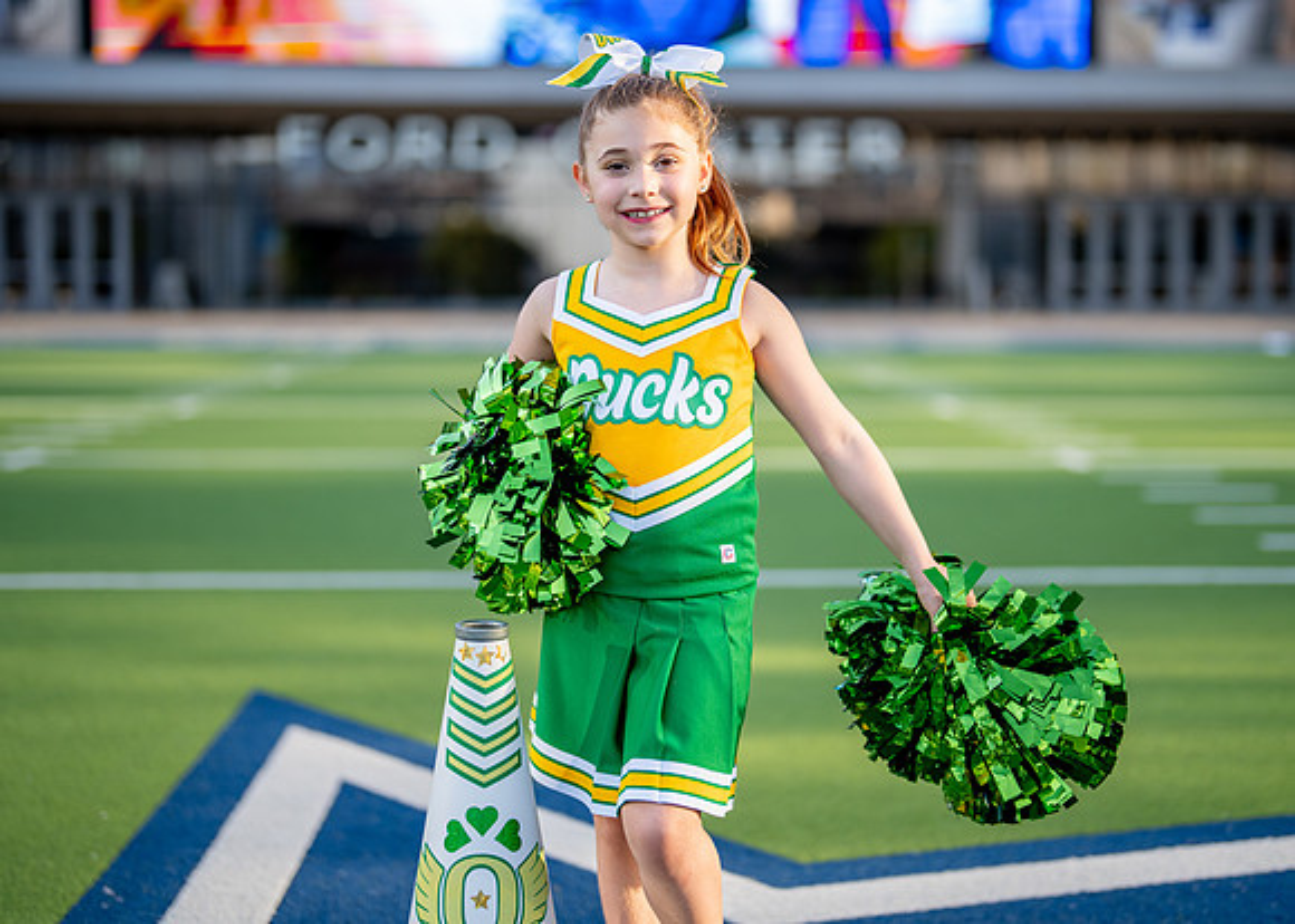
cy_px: 415
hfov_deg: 32.6
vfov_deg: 23.6
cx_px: 694
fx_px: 2211
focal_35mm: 60
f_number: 1.2
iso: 125
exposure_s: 1/2500
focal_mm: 50
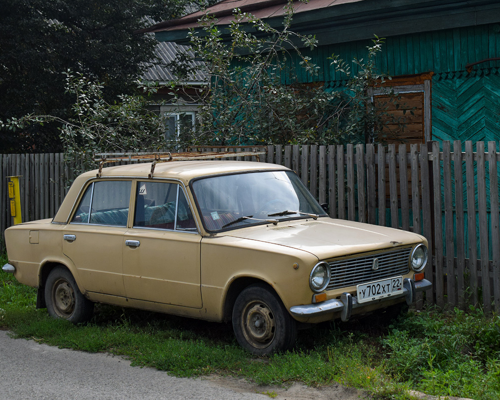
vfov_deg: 22.5
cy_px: 200
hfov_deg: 27.9
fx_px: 1006
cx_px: 236
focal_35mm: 68
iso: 400
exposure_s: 1/320
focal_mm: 40
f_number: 6.3
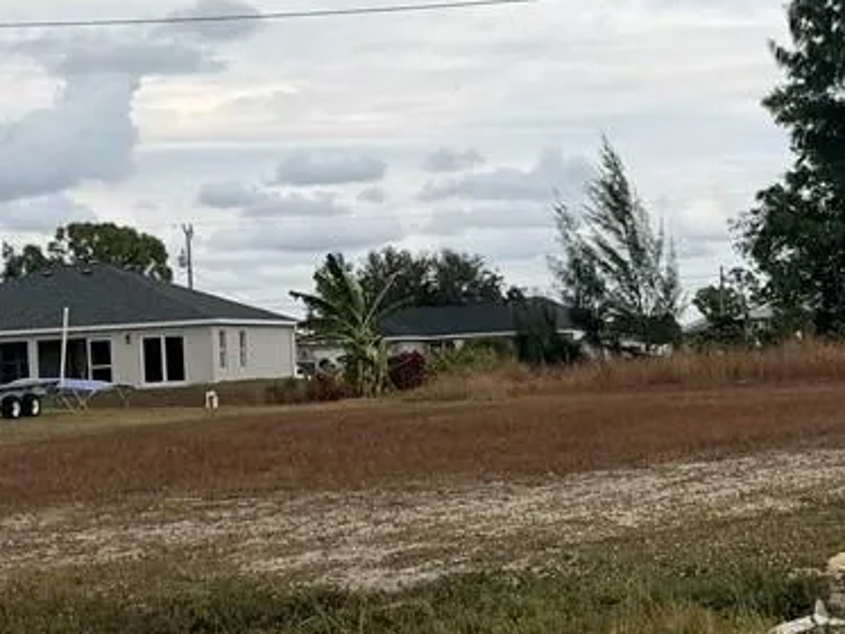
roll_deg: +3.7
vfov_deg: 14.4
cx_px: 763
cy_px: 290
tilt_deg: -0.2
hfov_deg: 18.7
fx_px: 2515
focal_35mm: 103
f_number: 1.78
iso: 80
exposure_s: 1/4167
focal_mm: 6.76
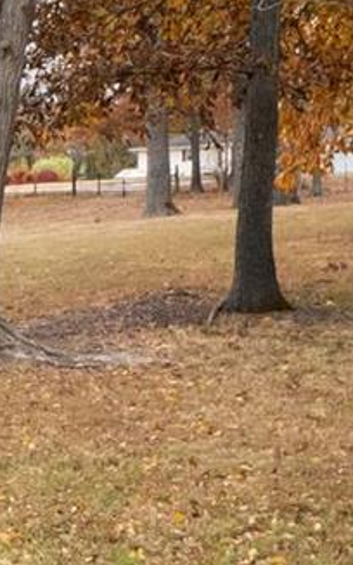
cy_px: 270
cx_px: -310
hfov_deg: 13.0
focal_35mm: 90
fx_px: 1384
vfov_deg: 23.0
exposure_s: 1/125
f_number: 8
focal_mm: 9
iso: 400
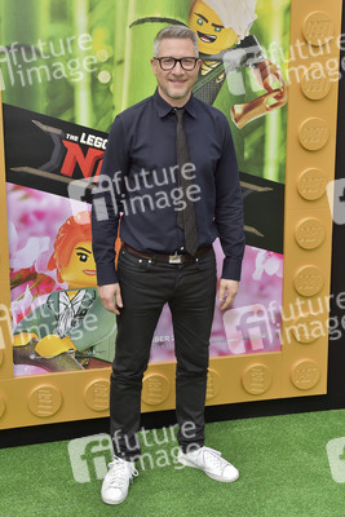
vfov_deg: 41.1
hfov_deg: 28.1
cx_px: 172
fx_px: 689
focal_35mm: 48
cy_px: 258
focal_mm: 48
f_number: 6.3
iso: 400
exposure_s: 1/320
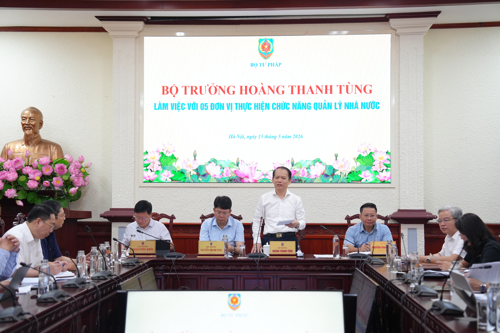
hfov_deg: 36.9
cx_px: 250
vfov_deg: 25.1
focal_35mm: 54
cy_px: 166
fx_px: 750
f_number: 2.8
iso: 3200
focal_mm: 54
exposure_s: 1/640
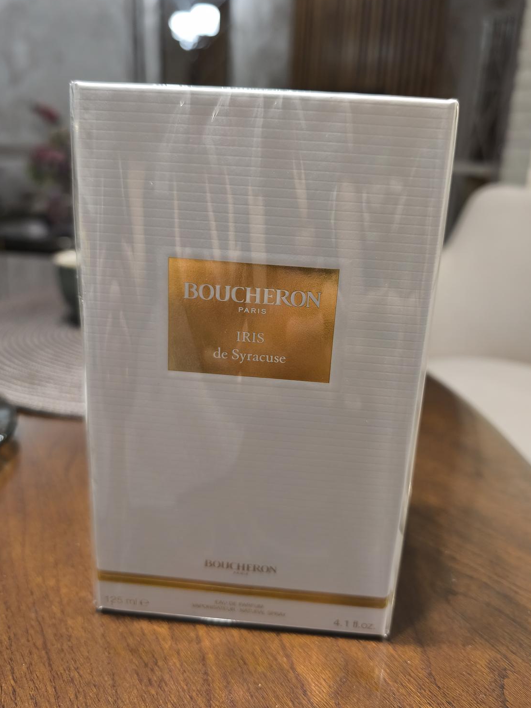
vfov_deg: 69.3
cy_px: 332
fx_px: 511
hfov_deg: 54.9
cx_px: 279
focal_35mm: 25
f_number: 1.6
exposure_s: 1/50
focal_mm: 6.57
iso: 400
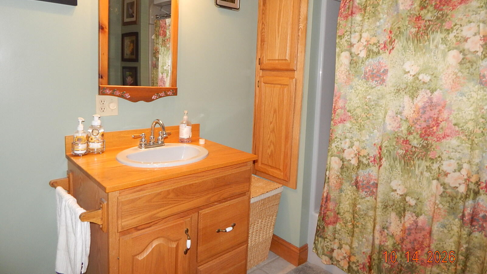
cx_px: 244
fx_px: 310
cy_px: 112
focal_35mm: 24
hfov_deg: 76.3
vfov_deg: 47.5
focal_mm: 4
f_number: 3
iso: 200
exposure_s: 1/30
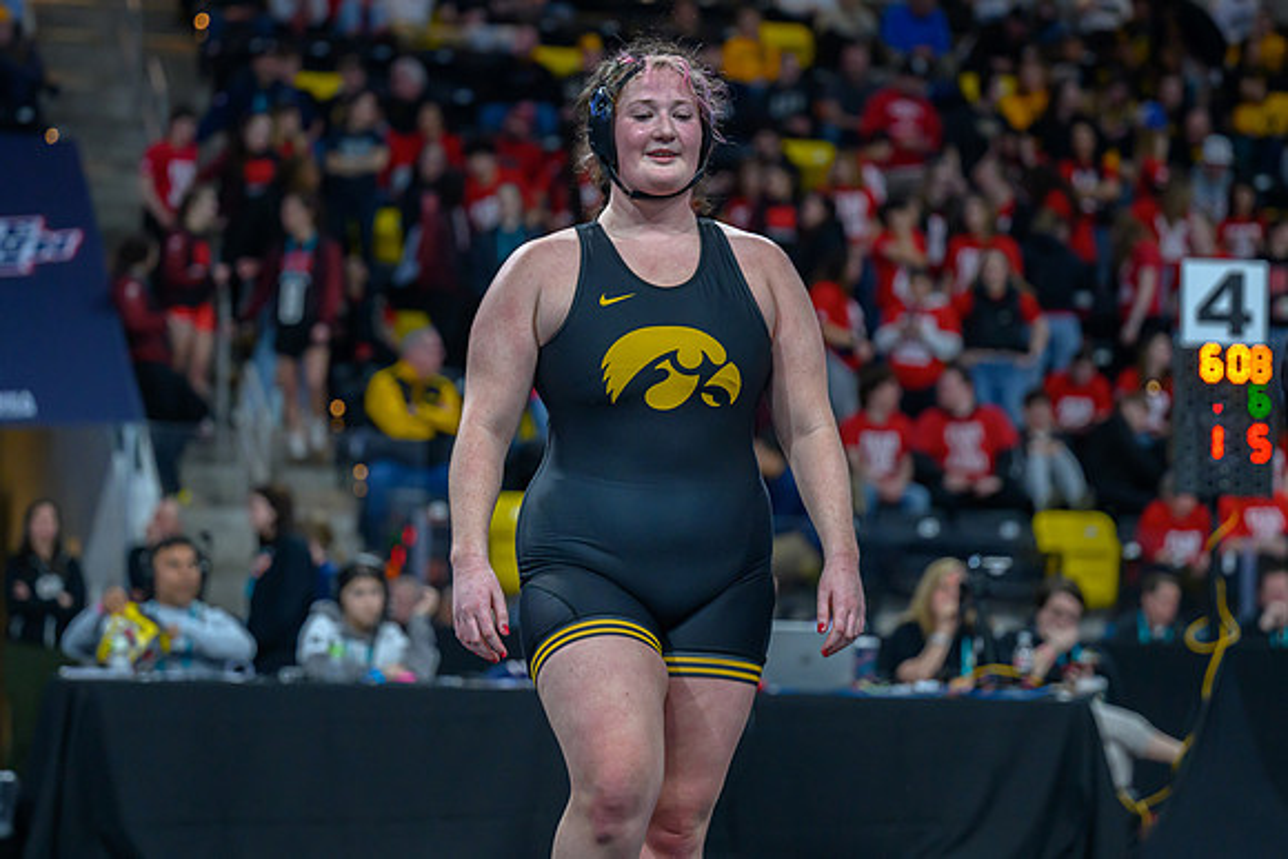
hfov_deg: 18.0
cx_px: 614
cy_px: 366
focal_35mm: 114
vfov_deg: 12.1
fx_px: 4070
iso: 2200
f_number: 2.8
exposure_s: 1/800
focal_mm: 91
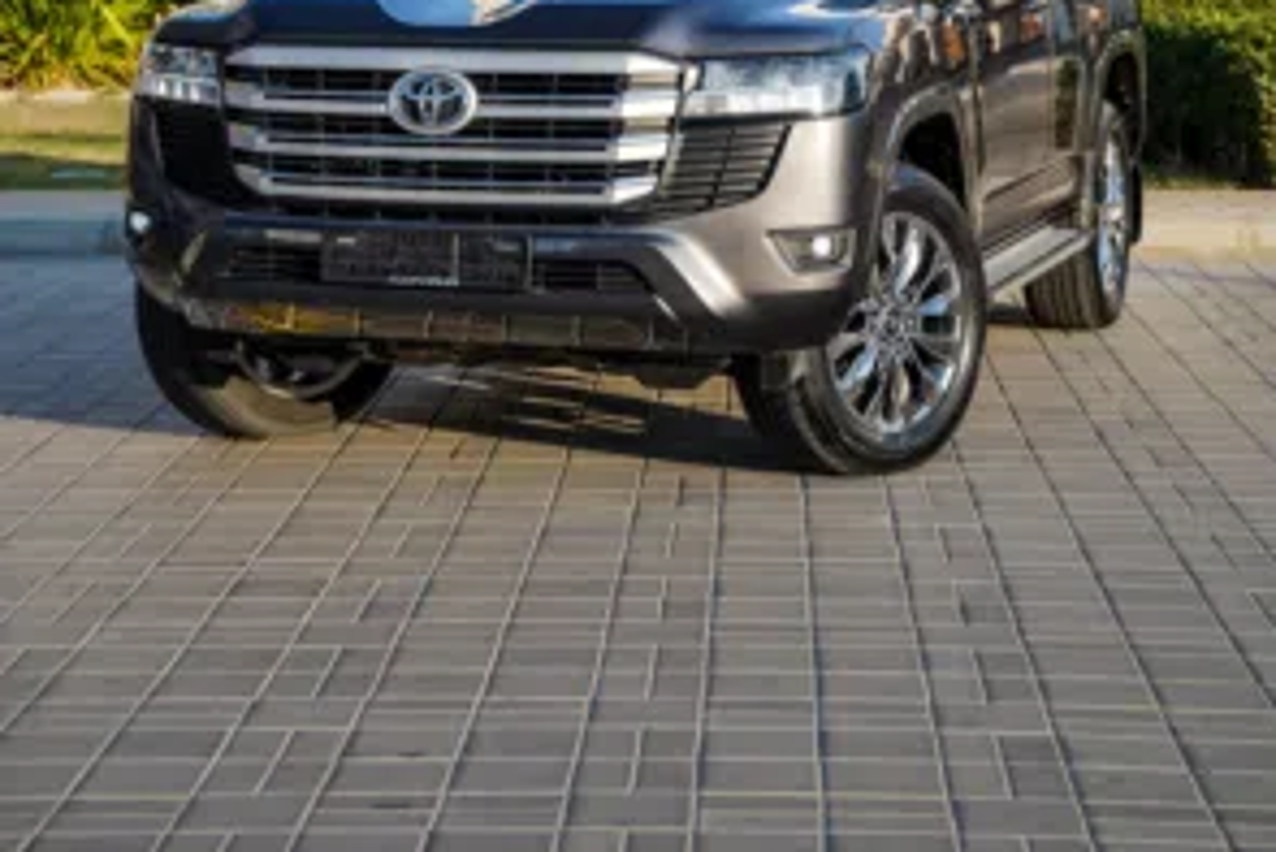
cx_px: 632
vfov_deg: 15.3
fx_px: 3112
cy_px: -9
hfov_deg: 23.2
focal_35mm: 88
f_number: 2.8
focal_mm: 57.5
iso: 200
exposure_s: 1/125
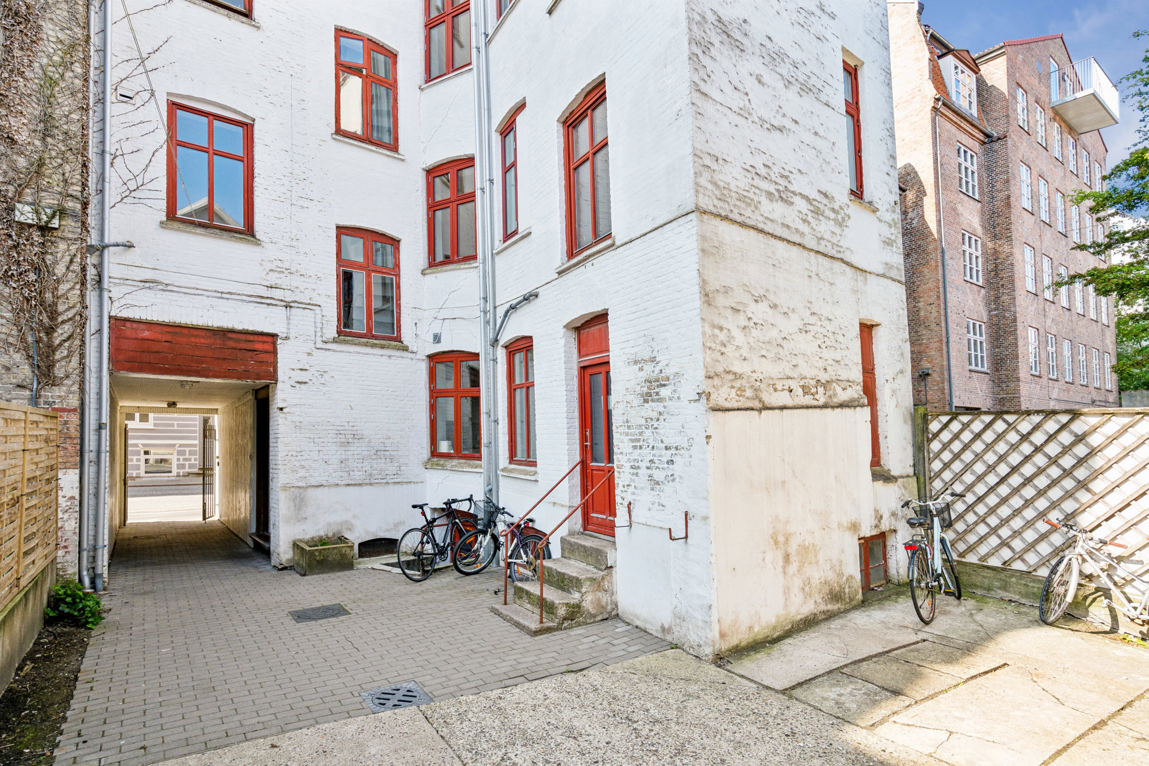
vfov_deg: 67.4
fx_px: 574
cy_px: 383
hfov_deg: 90.0
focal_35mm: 18
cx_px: 574
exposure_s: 1/400
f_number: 8
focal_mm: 18
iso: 400
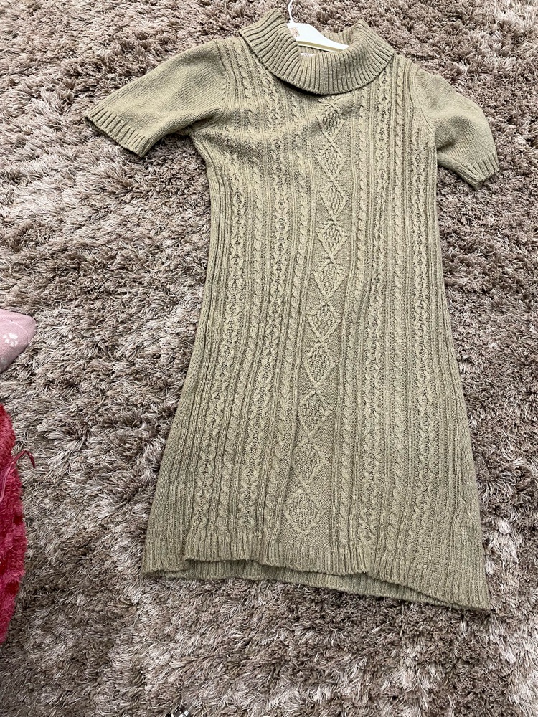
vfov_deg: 67.3
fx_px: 539
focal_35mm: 26
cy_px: 358
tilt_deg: -71.5
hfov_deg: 53.1
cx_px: 269
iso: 200
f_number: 1.6
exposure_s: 1/50
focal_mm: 4.2
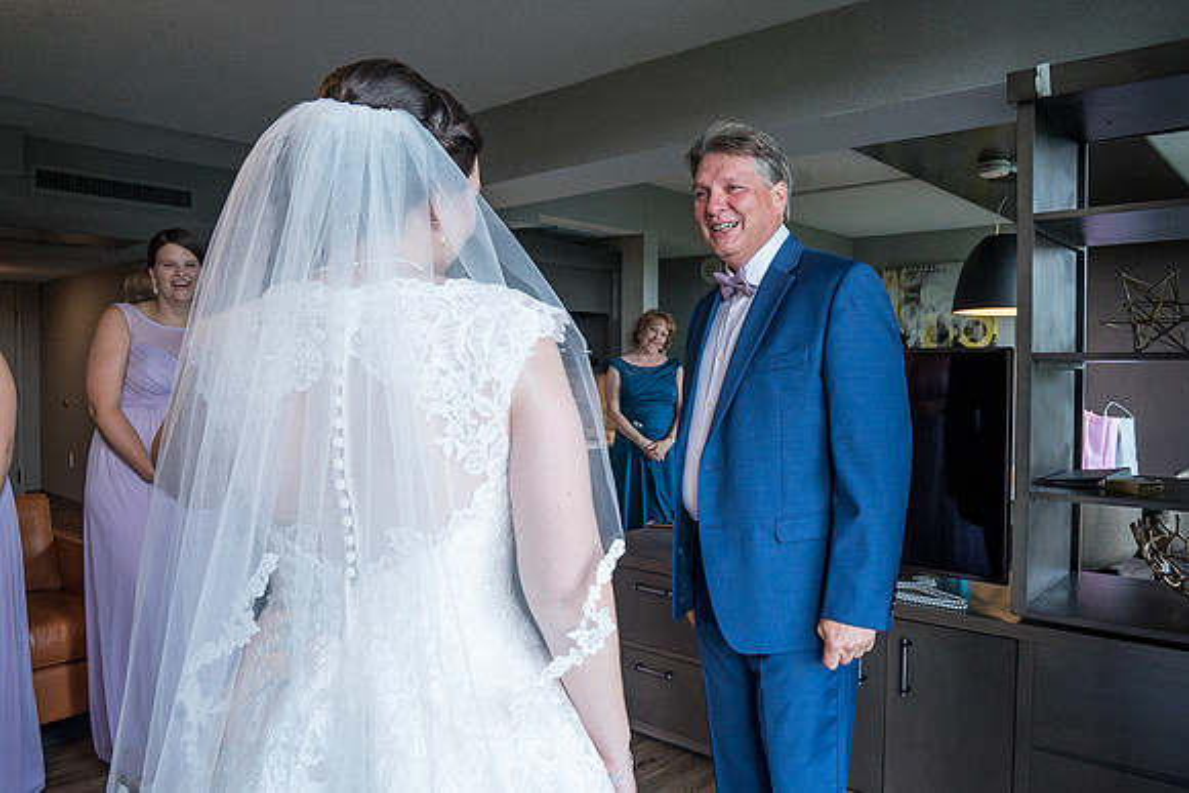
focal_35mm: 26
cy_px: 403
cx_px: 639
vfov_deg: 49.7
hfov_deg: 69.4
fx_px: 857
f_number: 6.3
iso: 1000
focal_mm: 24
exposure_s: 1/200
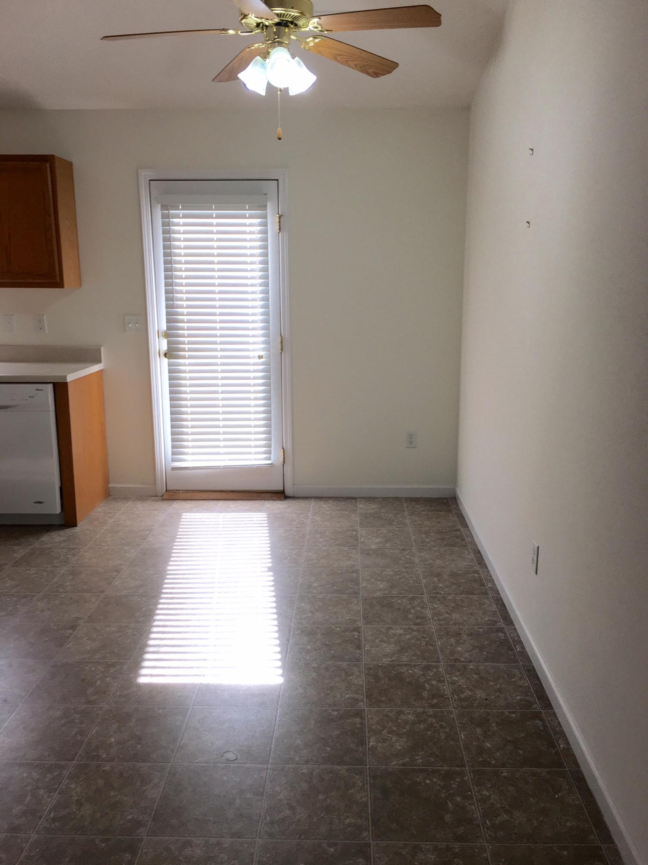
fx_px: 724
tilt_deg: -10.8
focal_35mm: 29
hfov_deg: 48.2
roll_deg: +0.4
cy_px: 432
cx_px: 324
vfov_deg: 61.7
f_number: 2.2
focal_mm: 4.15
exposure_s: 1/120
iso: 32
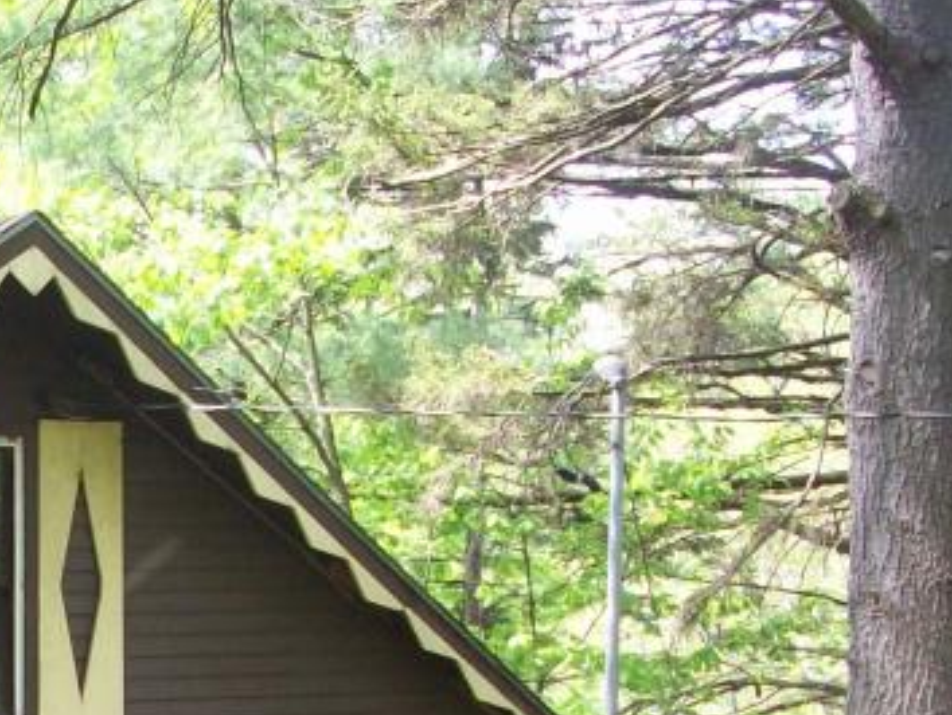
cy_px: 919
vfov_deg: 13.4
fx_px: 2945
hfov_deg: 17.5
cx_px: -210
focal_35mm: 107
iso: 80
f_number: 2.8
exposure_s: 1/80.8
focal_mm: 6.2
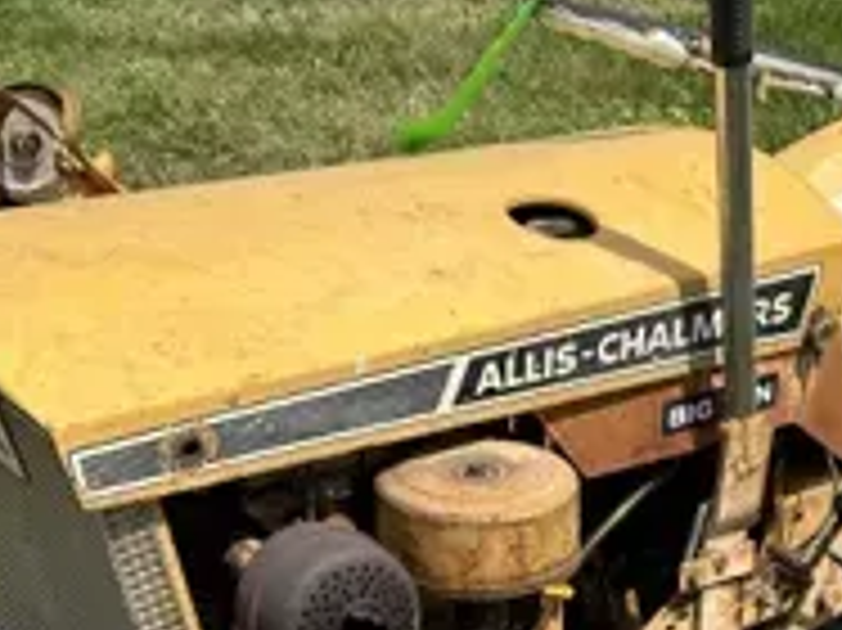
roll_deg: +0.4
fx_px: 1993
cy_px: 891
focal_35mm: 82
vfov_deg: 16.6
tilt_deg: -33.9
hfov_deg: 23.5
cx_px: 662
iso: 80
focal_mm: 6.86
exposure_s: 1/5525
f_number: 1.78
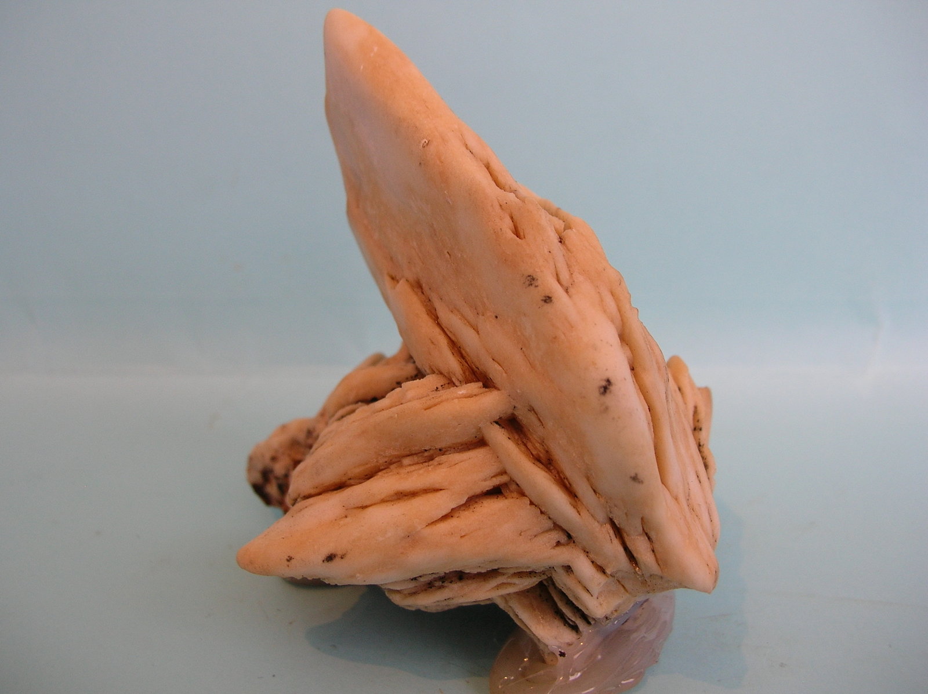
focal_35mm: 37
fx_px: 991
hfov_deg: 50.2
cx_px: 464
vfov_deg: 38.6
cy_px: 347
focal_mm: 6.2
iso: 50
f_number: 2.7
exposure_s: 1/13.2
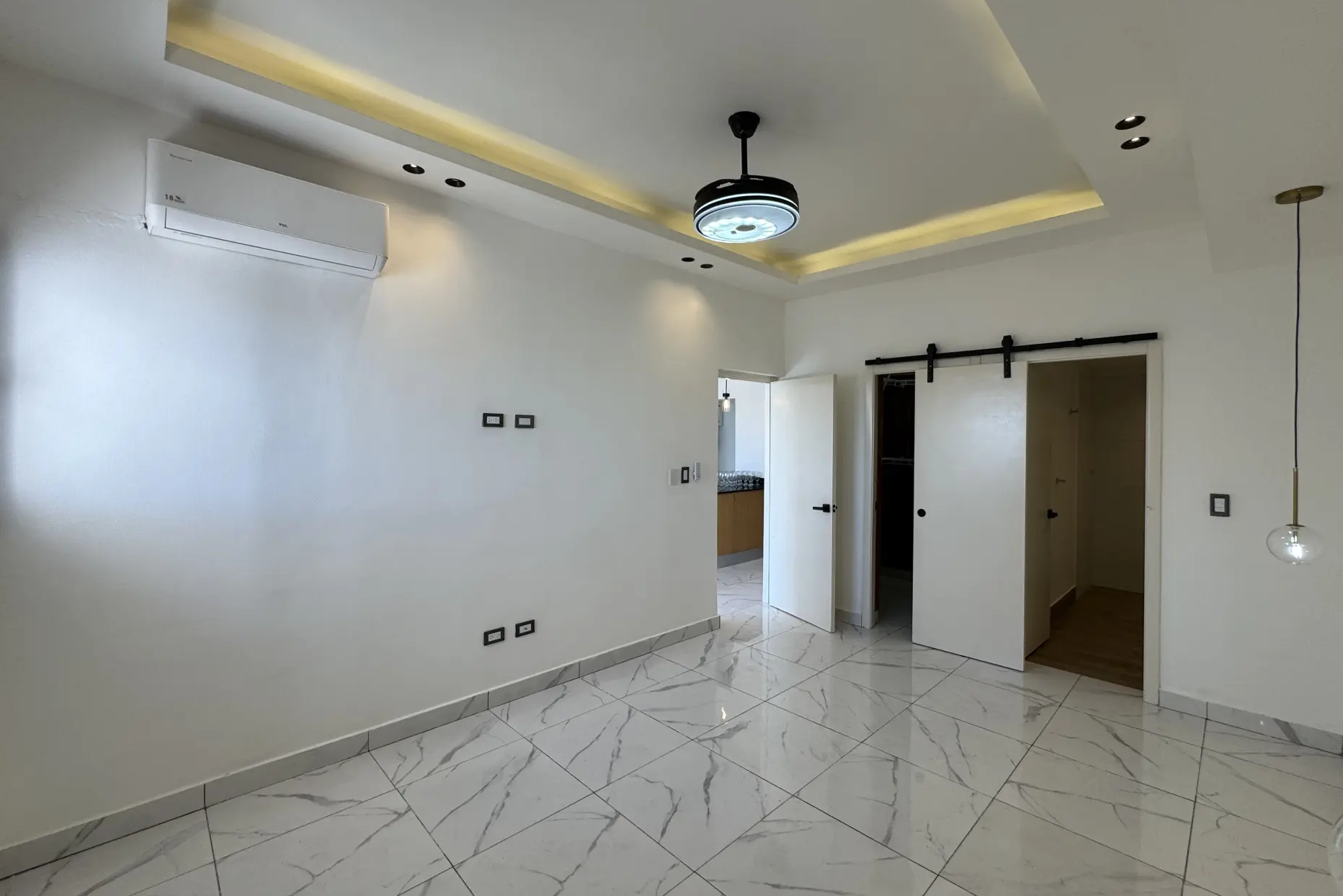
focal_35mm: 15
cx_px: 681
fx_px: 560
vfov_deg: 77.3
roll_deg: -0.6
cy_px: 442
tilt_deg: -0.5
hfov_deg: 100.4
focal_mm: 2.22
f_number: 2.2
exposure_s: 1/120
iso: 50
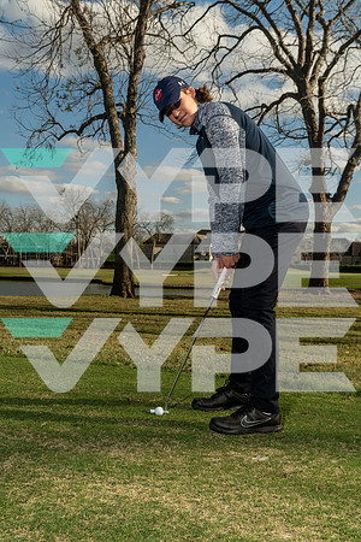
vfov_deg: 51.9
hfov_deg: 35.9
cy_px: 271
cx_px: 180
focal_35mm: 37
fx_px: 556
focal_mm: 37
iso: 500
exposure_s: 1/200
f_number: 8
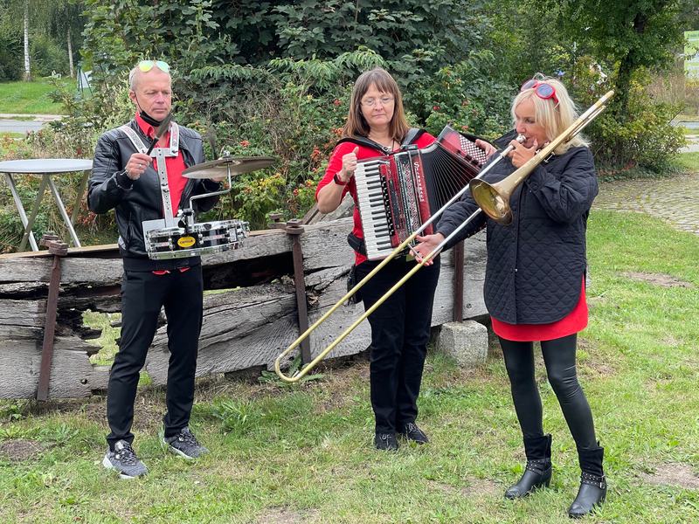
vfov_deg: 22.9
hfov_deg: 30.3
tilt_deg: -10.2
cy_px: 262
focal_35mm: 64
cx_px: 350
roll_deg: +0.7
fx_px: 1292
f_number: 2.2
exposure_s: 1/164
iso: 20
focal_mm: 7.5
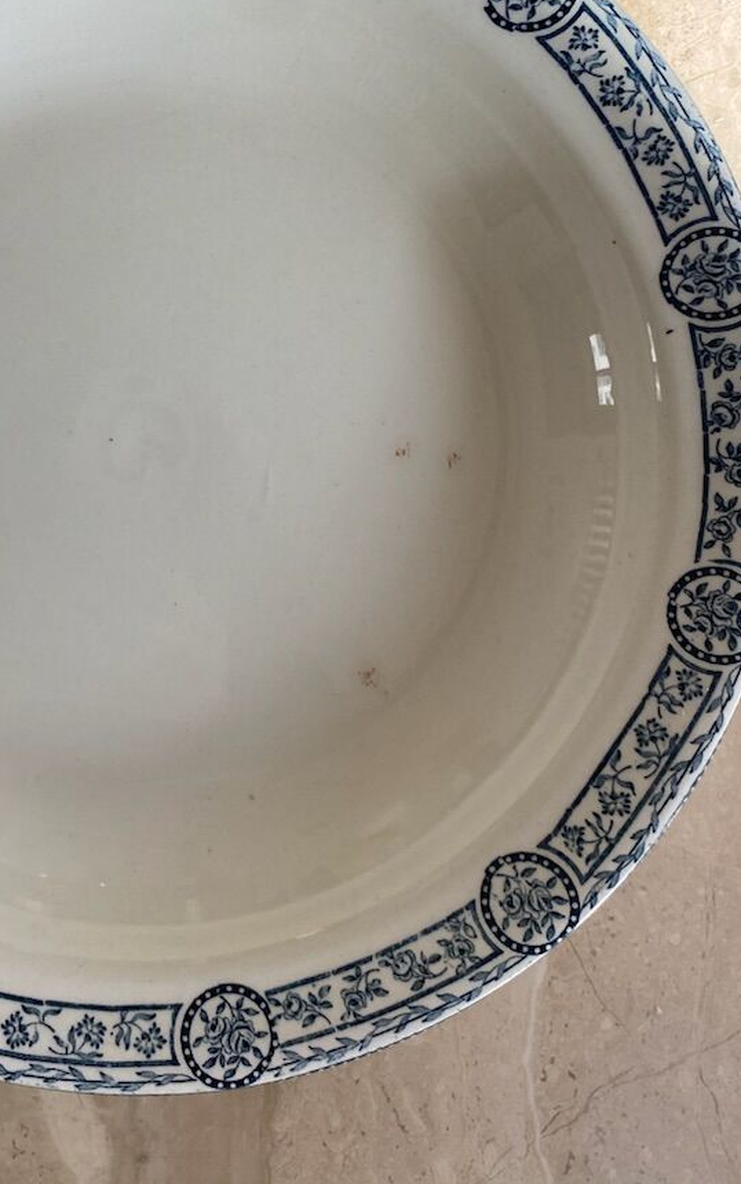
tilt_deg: -88.6
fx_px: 1324
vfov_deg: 47.6
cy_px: 425
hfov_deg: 30.4
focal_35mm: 41
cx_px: 131
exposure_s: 1/354
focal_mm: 4.25
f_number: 1.8
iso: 32
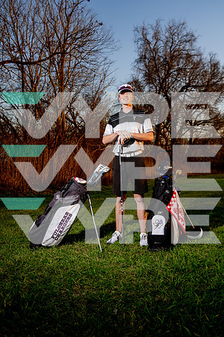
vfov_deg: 60.3
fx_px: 289
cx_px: 112
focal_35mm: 31
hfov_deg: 42.3
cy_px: 168
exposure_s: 1/250
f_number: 4
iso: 100
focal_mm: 31
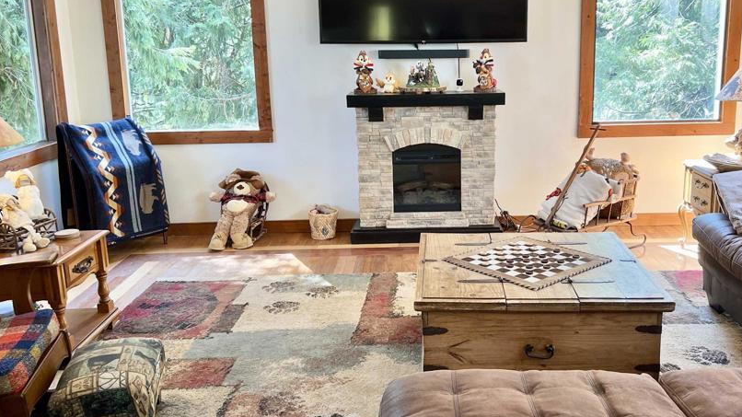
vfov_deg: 32.7
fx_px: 708
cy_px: 174
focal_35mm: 36
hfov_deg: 55.1
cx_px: 425
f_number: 1.5
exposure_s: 1/121
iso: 100
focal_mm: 5.7
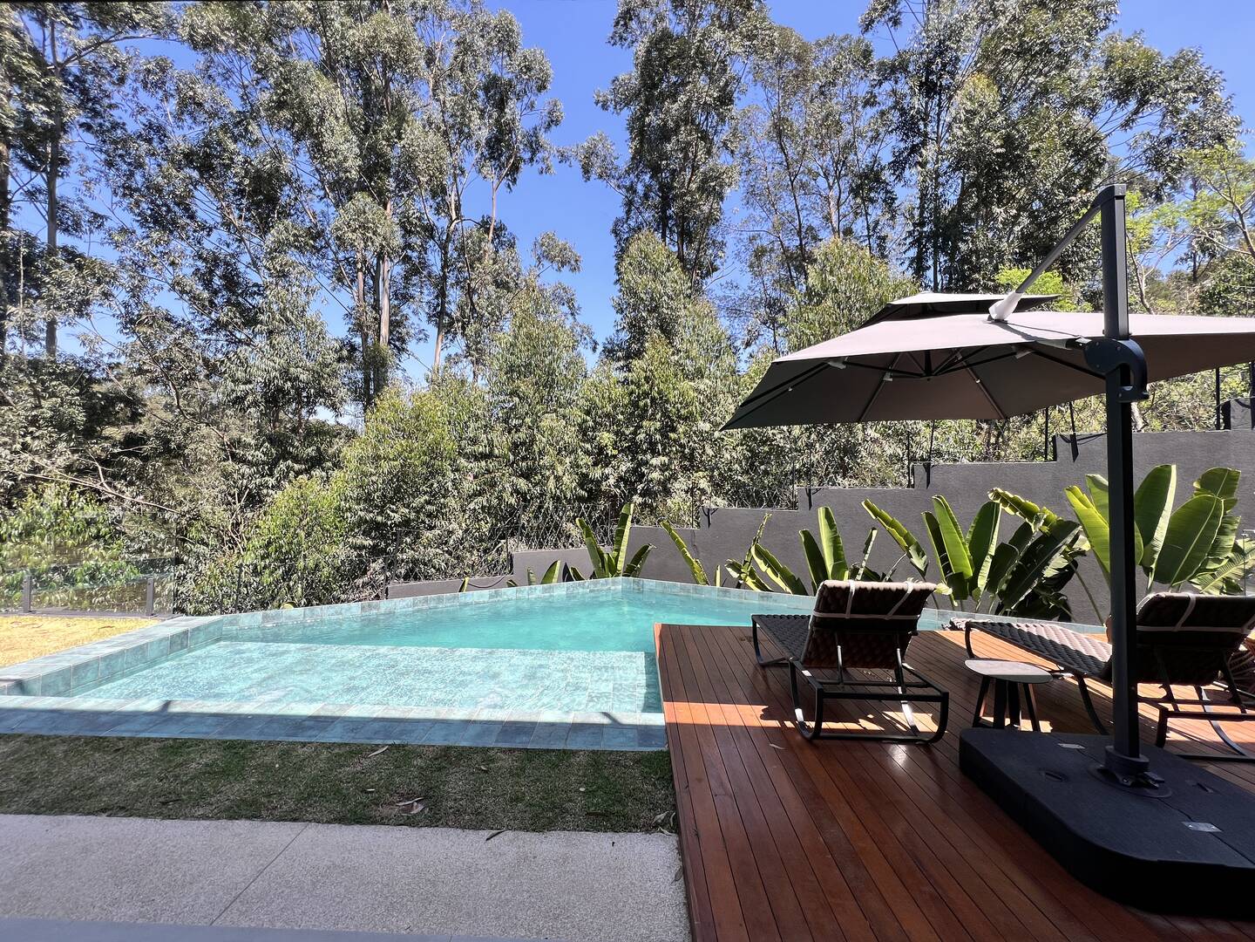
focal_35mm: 13
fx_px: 471
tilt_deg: +1.4
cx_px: 628
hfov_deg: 106.2
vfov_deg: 89.9
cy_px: 471
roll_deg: -0.7
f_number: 1.8
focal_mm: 1.57
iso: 32
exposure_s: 1/525
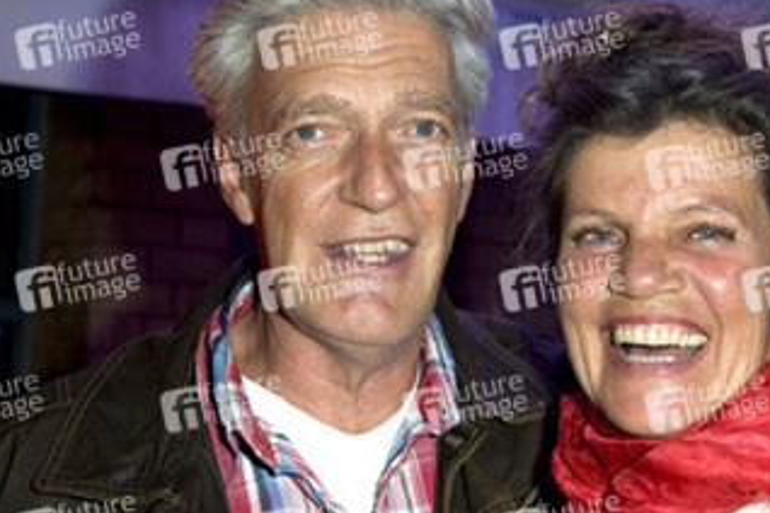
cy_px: 223
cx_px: 496
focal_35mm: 68
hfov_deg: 29.5
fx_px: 1454
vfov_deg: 20.0
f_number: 4.5
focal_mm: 48
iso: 1000
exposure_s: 1/80
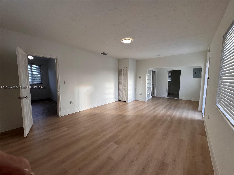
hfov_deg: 102.1
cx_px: 117
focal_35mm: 14
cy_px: 88
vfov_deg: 85.7
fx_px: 95
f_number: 2.2
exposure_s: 1/130
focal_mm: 2.22
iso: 40
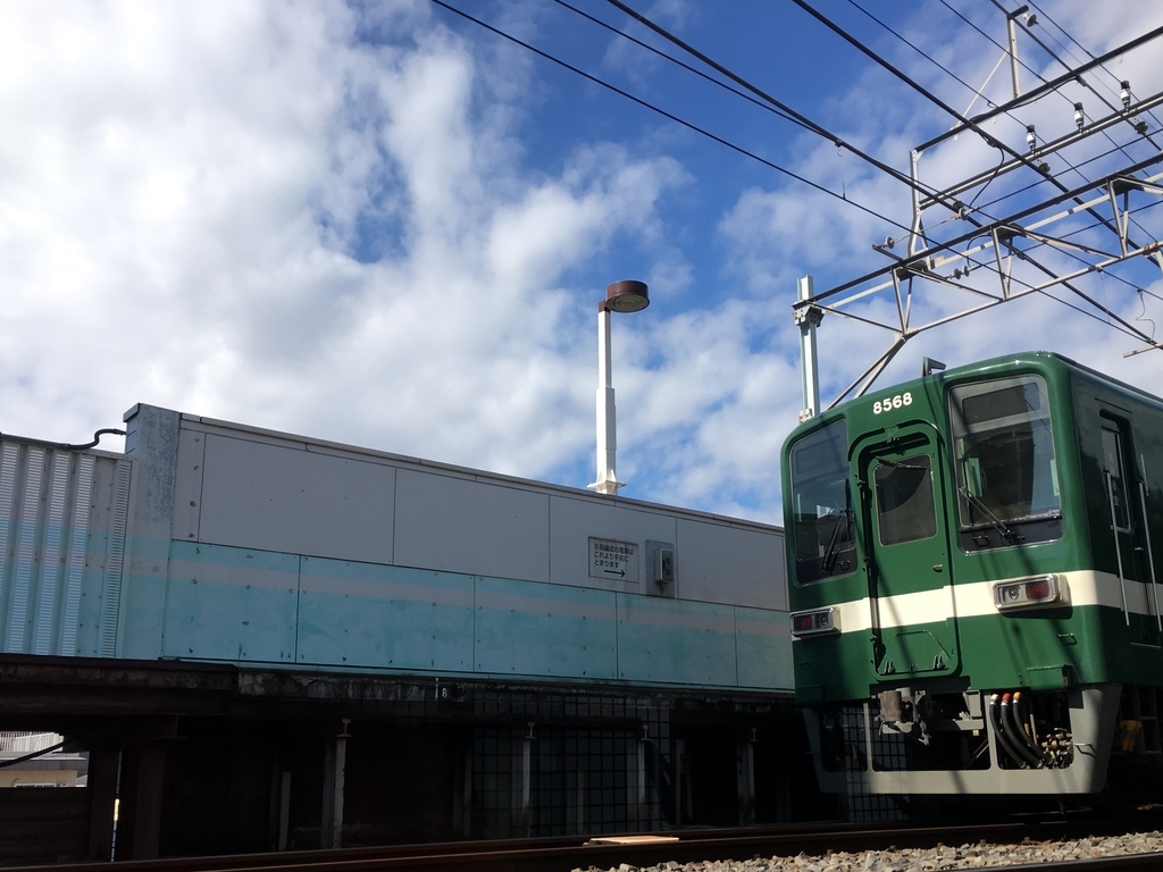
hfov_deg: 53.9
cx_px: 560
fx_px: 1142
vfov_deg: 41.7
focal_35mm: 34
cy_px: 505
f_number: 2.2
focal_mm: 4.15
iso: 25
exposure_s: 1/1054
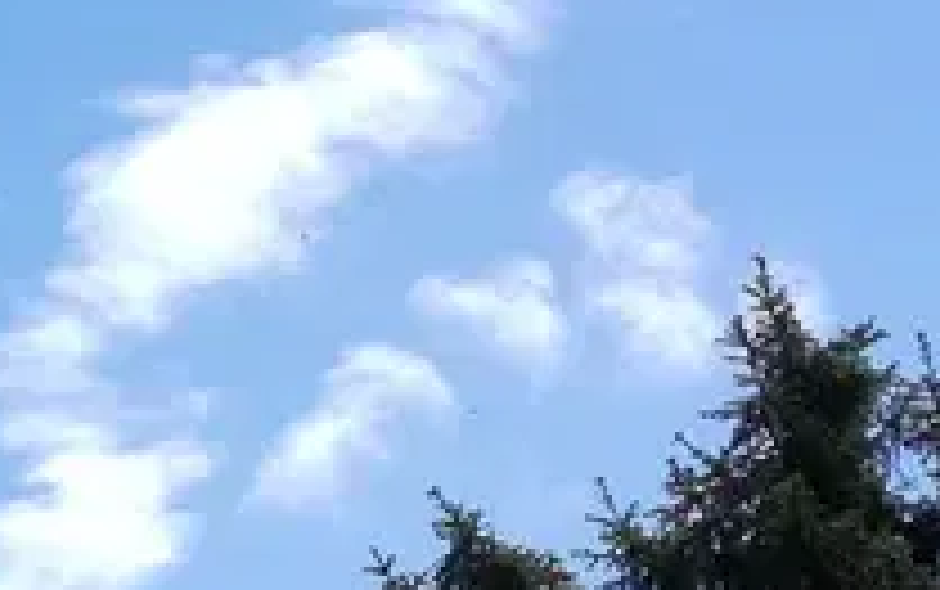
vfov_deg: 7.9
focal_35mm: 164
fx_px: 4205
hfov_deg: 11.0
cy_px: 793
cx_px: -1250
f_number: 2
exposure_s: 1/1754
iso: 50
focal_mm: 3.79
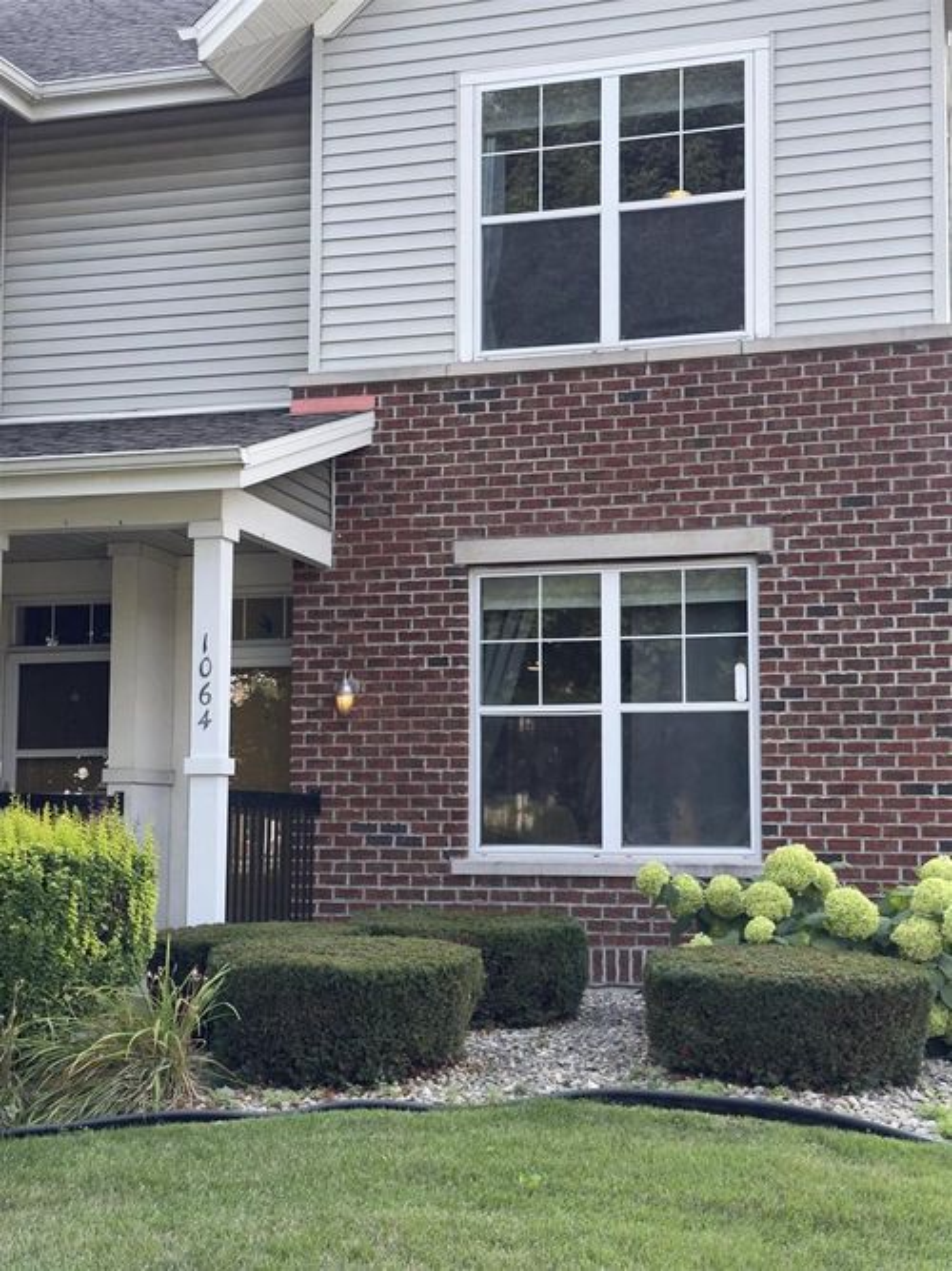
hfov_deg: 30.3
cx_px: 476
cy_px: 636
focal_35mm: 48
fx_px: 1761
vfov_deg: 39.7
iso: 50
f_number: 1.78
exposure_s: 1/523
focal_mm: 6.76
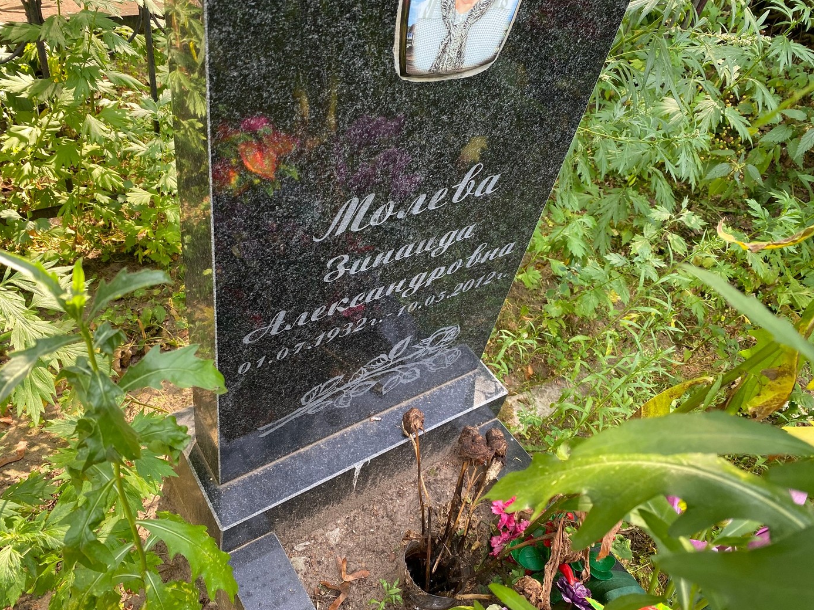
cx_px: 398
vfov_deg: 51.3
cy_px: 298
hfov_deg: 65.3
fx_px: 635
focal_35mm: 27
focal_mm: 4.25
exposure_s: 1/121
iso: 64
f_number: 1.8
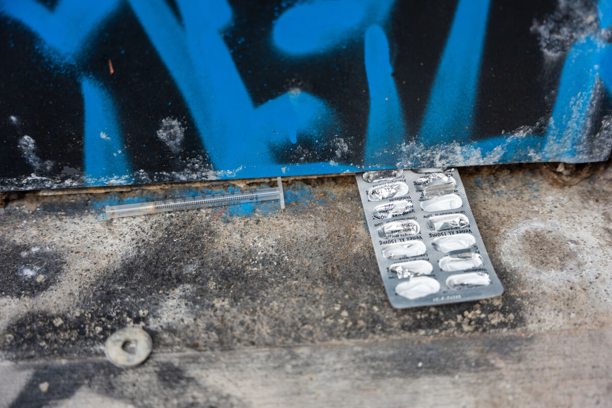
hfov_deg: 43.6
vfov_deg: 29.9
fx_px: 765
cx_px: 306
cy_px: 204
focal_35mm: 45
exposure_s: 1/50
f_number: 2.8
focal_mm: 45
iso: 100
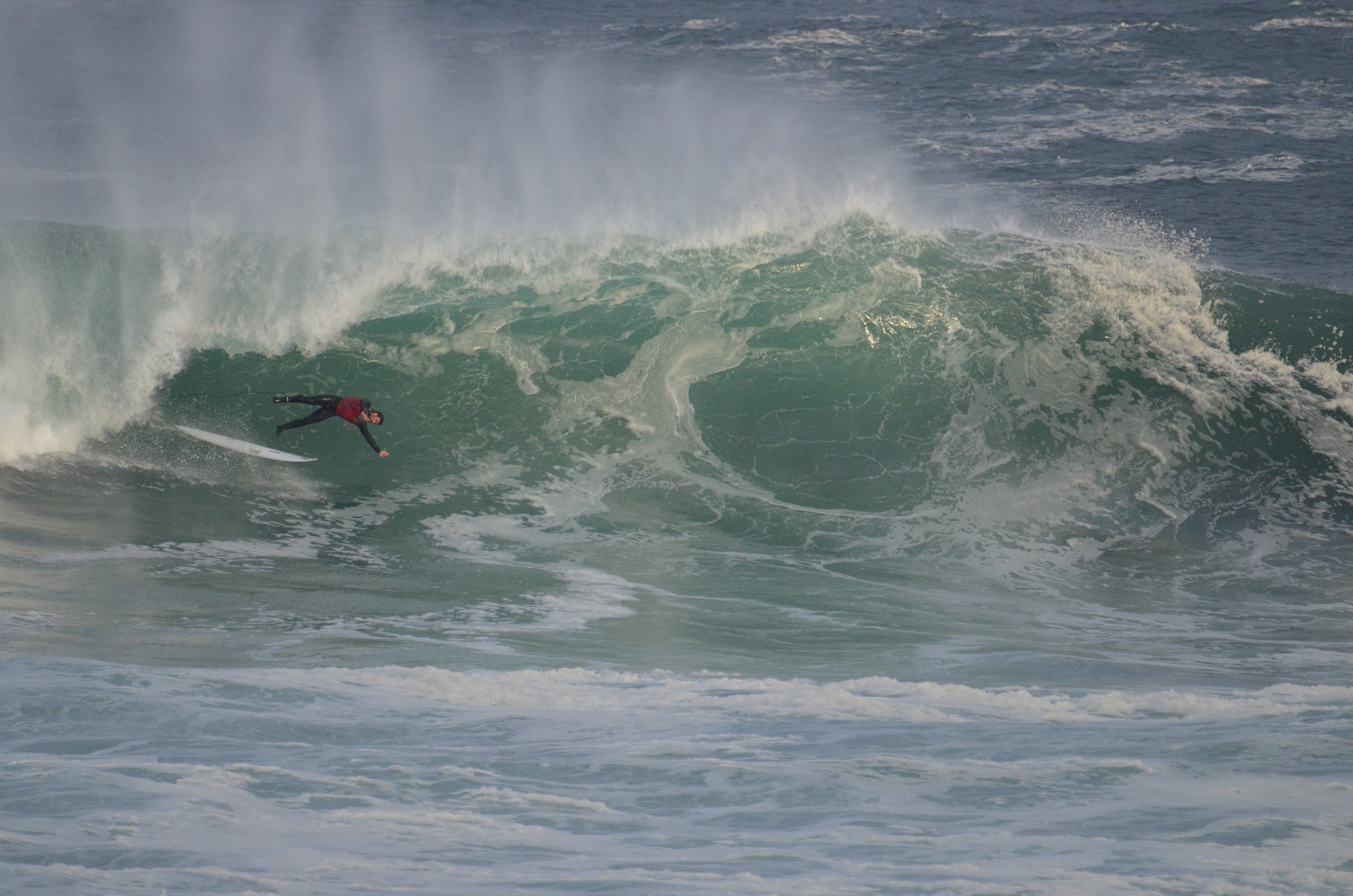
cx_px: 676
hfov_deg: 2.8
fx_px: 28131
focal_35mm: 750
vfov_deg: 1.8
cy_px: 448
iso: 1250
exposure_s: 1/1600
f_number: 6.3
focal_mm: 500
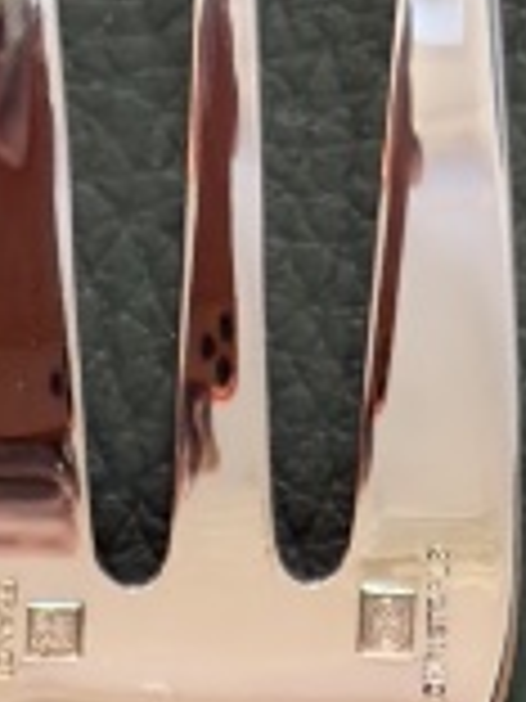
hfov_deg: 4.7
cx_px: 256
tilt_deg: -87.1
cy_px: 1976
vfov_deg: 5.9
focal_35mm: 315
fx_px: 6382
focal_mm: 6.76
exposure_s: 1/33
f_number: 1.78
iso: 320
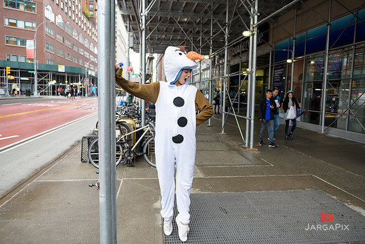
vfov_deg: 48.0
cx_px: 182
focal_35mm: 27
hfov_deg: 67.4
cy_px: 122
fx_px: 274
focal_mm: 27
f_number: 3.2
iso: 800
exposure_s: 1/400
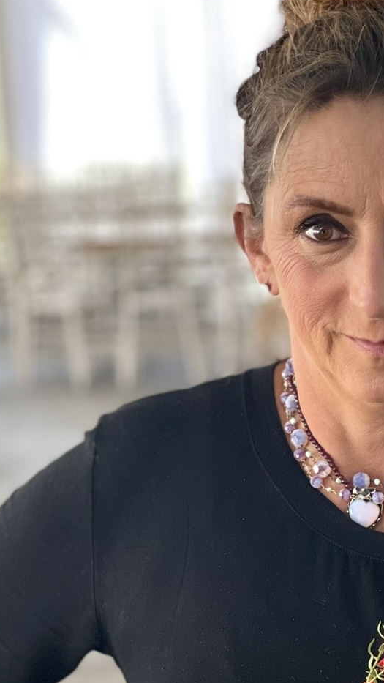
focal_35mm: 153
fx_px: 2769
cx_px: 434
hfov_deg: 7.9
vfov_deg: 13.8
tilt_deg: -10.5
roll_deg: +2.7
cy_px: 704
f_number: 2.2
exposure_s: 1/121
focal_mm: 7.5
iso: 64
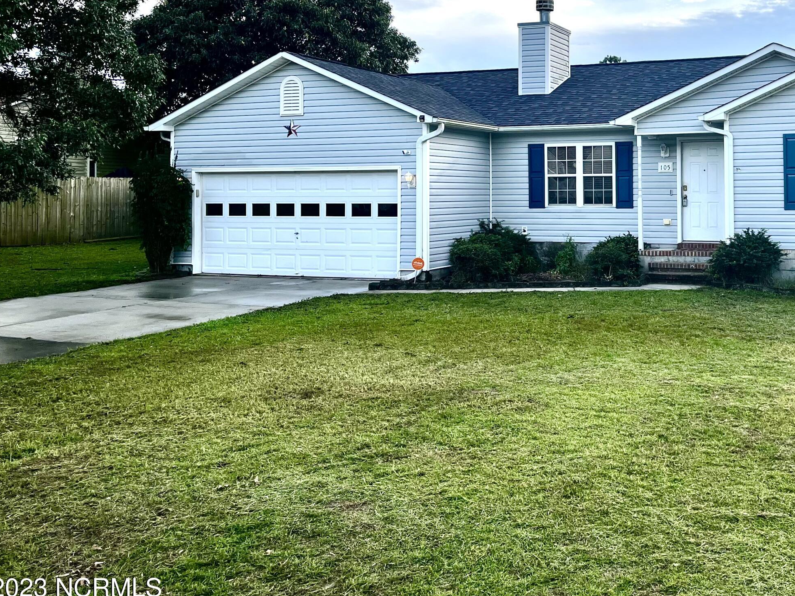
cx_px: 581
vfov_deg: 35.4
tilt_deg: +0.7
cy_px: 172
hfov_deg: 45.4
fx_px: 919
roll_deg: +0.4
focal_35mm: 40
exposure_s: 1/1129
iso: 50
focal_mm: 5.1
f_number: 1.6
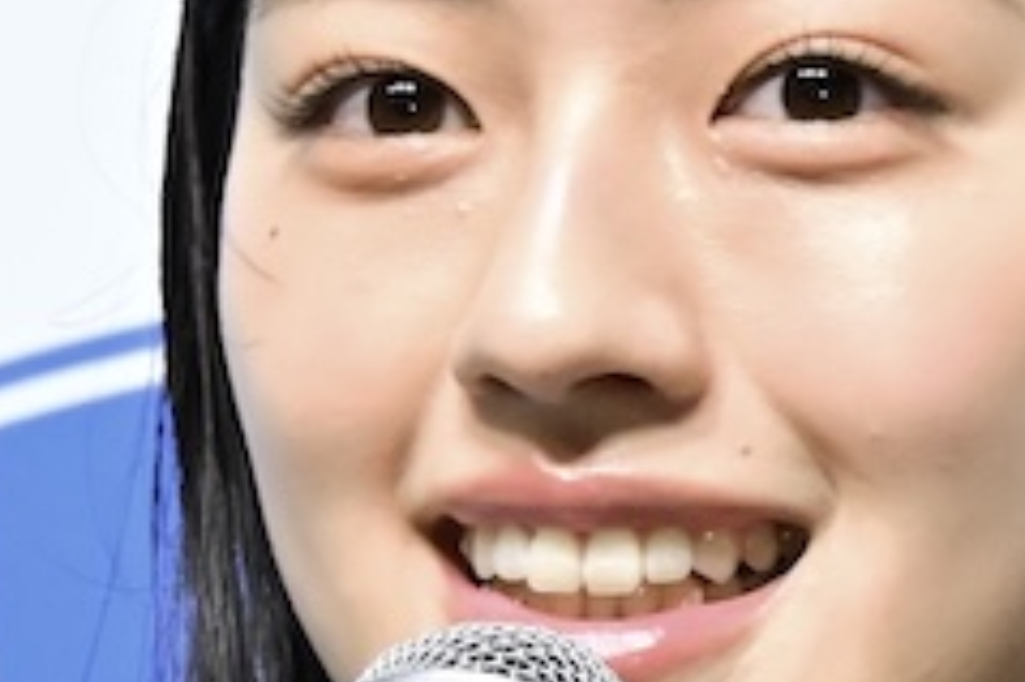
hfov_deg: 1.6
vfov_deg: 1.1
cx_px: 922
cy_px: 631
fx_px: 35764
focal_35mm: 1257
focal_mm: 200
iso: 4000
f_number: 13
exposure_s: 1/160
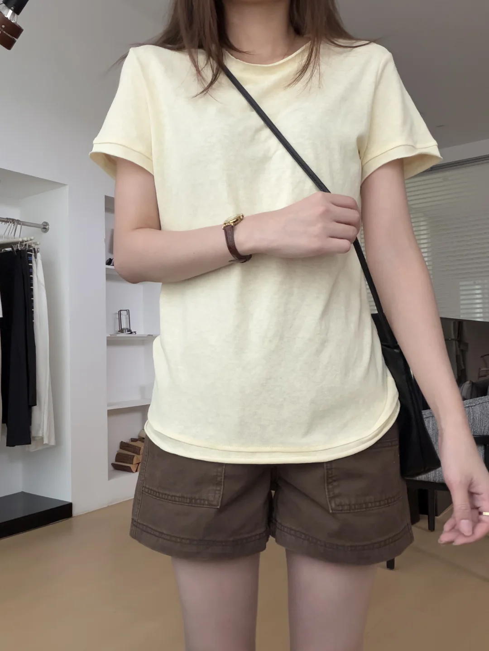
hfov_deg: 46.8
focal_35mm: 30
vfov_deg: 60.0
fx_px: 565
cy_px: 326
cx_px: 244
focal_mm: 2.71
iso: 320
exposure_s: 1/60
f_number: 1.9
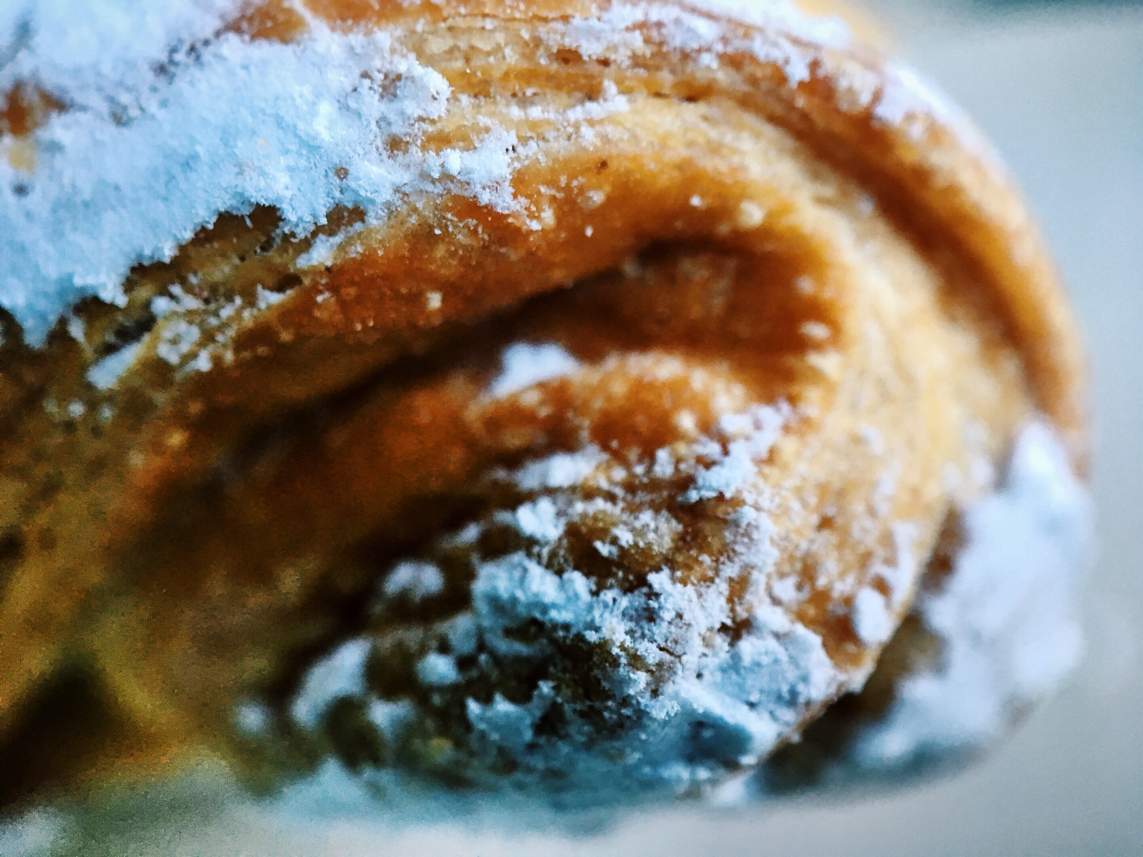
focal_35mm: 29
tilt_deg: -28.1
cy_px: 428
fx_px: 958
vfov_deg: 48.2
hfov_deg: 61.7
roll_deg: +11.3
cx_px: 572
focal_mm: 4.15
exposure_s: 1/33
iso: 64
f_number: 2.2
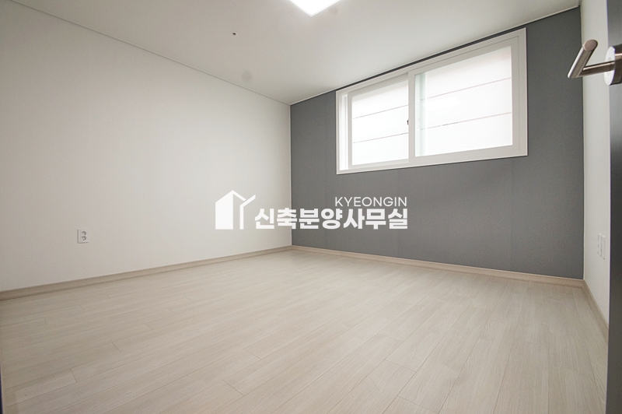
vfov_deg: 77.2
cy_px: 207
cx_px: 311
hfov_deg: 100.4
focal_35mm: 15
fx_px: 259
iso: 800
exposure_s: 1/30
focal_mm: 10
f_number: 9
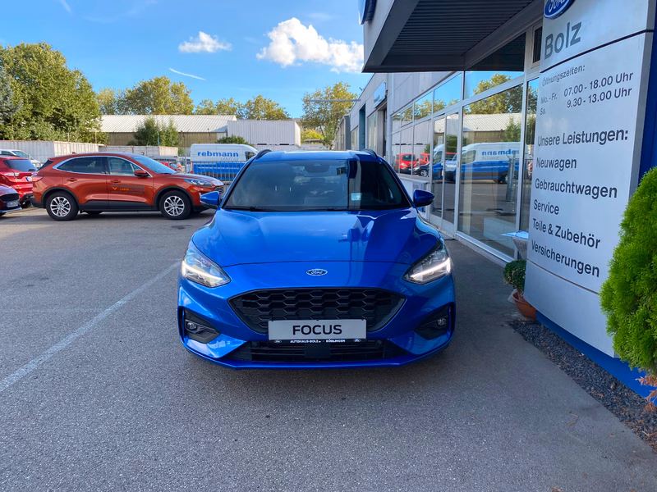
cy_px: 246
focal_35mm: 26
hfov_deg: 67.3
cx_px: 328
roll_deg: -0.1
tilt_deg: -7.3
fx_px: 493
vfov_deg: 53.1
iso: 32
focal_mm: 4.25
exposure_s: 1/487
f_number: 1.8
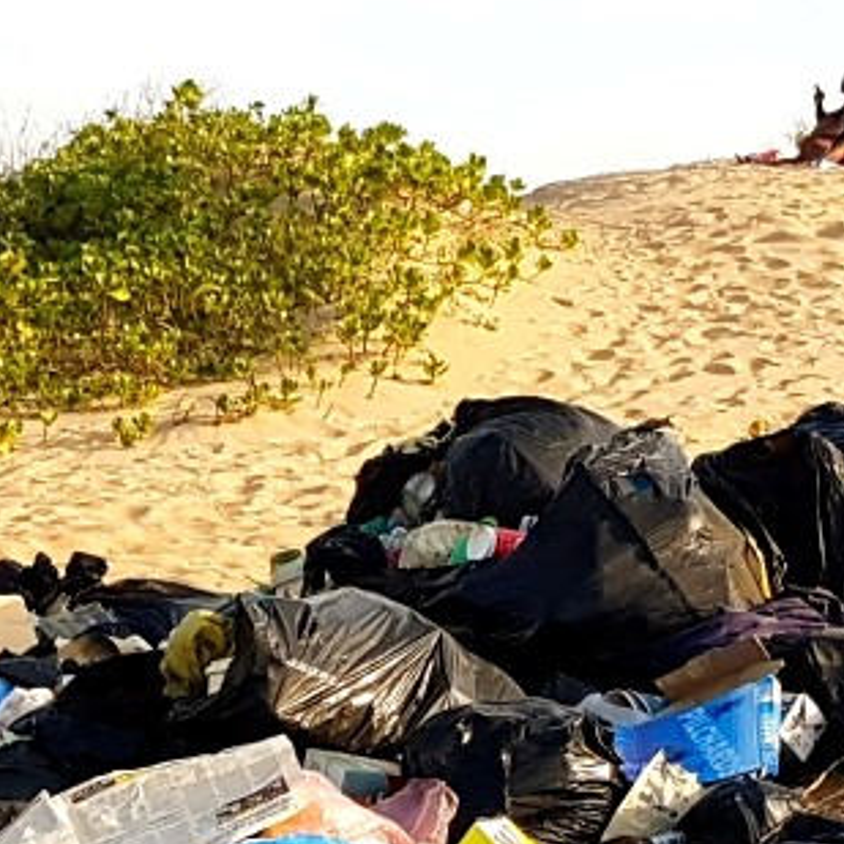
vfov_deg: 16.0
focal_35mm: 107
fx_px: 2952
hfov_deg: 16.2
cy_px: 819
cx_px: 276
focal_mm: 4.2
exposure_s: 1/3000
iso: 160
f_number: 1.7
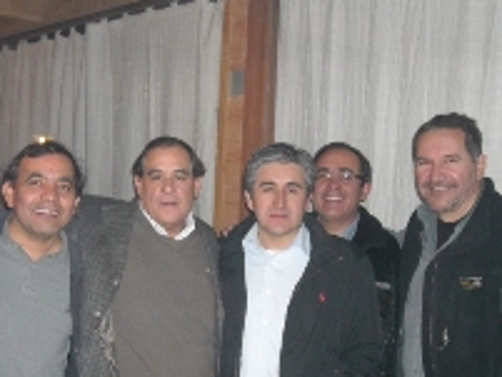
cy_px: 246
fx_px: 885
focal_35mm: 61
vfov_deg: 24.0
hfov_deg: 31.4
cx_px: 167
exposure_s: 1/60
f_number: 2.8
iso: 400
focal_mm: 5.7
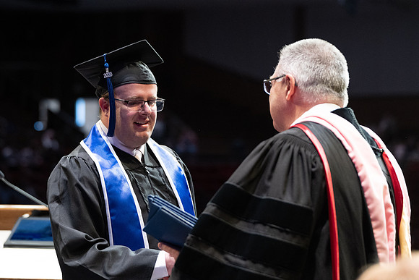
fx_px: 1419
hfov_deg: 16.8
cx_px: 187
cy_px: 111
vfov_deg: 11.3
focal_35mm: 122
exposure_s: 1/400
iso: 2500
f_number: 3.2
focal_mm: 100
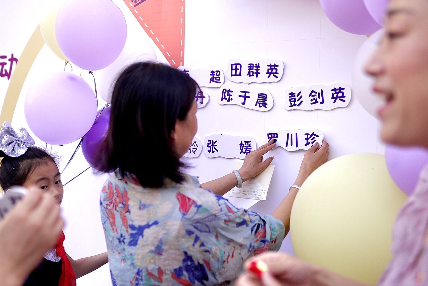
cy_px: 143
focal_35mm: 36
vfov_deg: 36.9
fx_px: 428
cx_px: 214
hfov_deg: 53.1
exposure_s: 1/1000
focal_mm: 24
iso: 100
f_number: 1.4
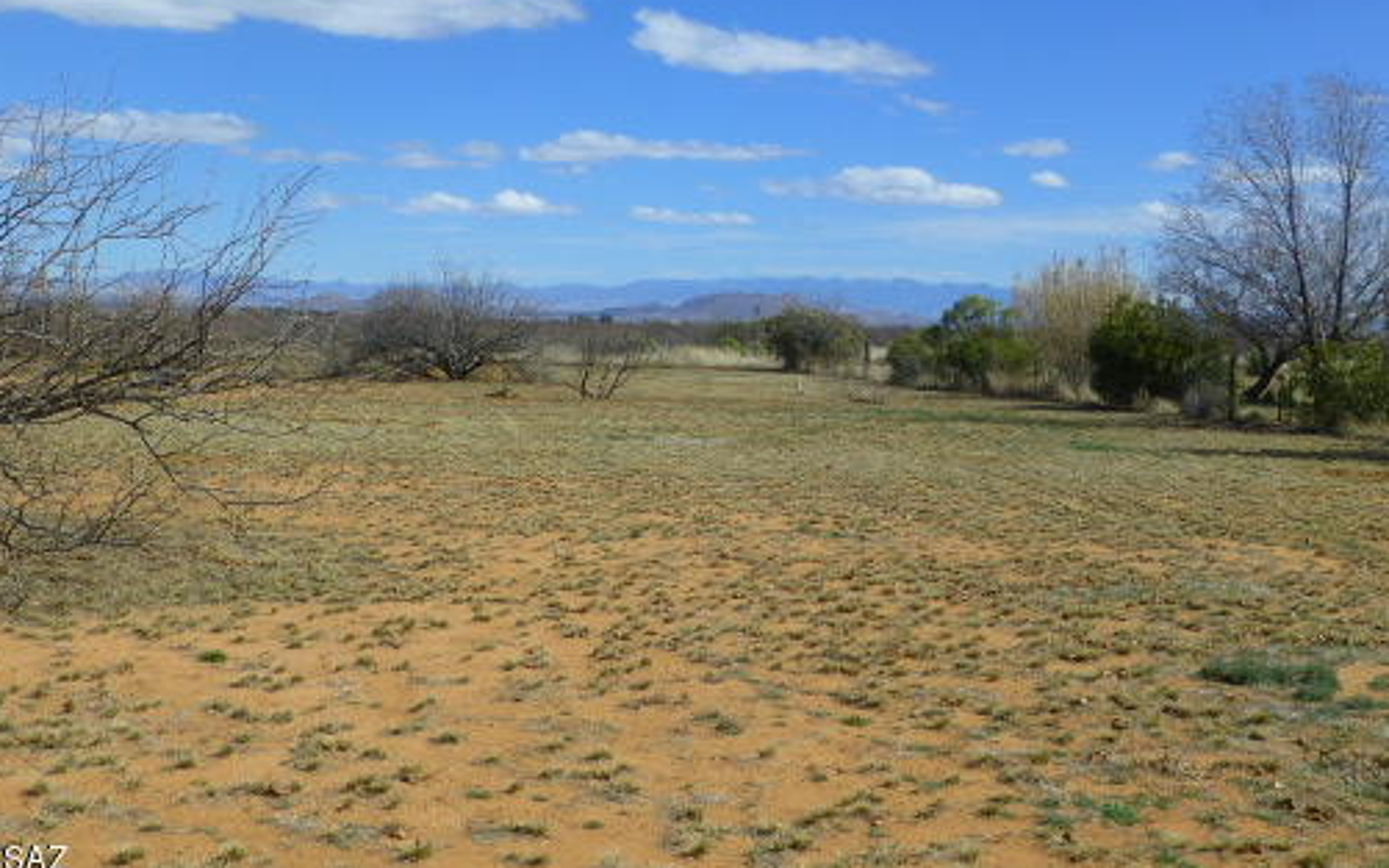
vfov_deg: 27.7
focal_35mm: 46
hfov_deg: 43.5
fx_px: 1741
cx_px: 693
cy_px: 250
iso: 100
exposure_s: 1/1600
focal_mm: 6.1
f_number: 3.7
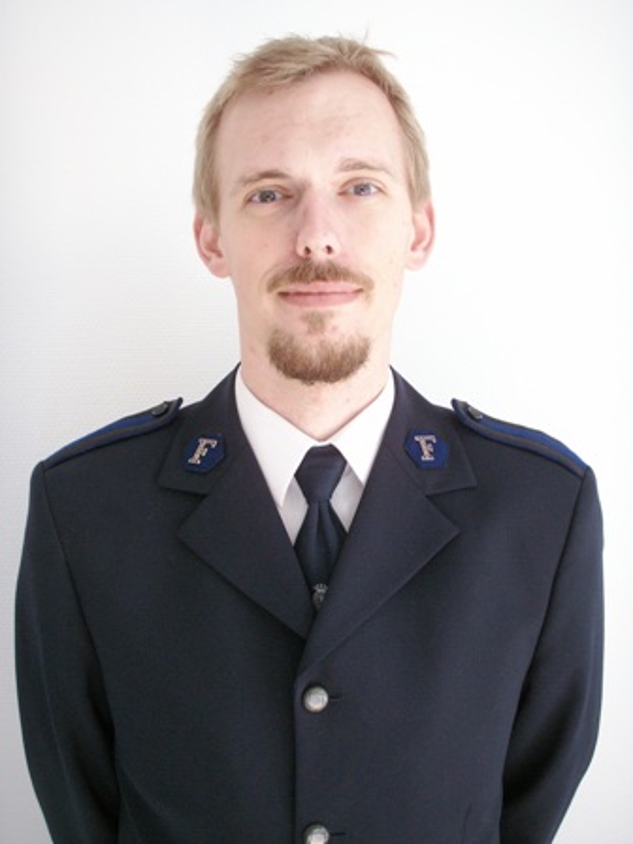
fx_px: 902
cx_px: 316
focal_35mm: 37
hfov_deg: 38.7
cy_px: 422
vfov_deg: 50.1
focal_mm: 7.7
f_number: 3.5
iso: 100
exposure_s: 1/40
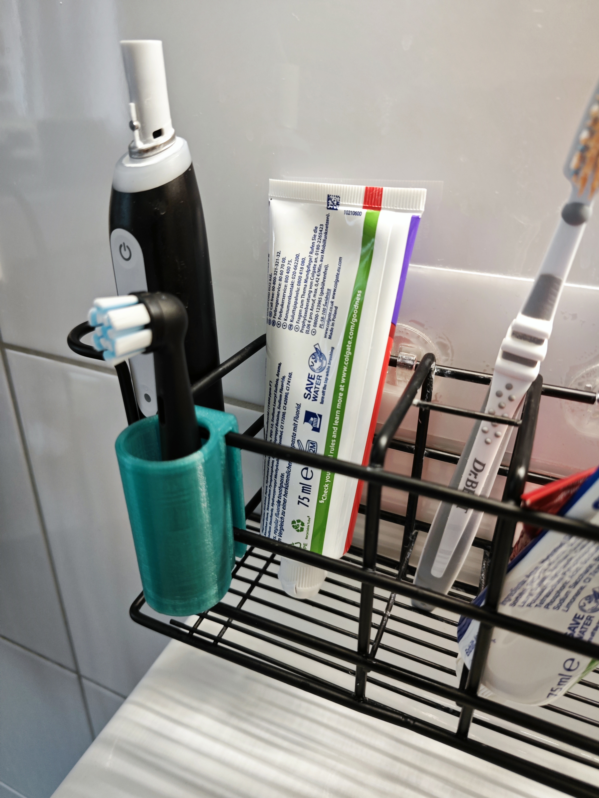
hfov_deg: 58.9
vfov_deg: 73.9
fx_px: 531
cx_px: 300
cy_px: 399
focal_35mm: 23
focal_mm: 5.43
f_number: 1.8
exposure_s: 1/25
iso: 500
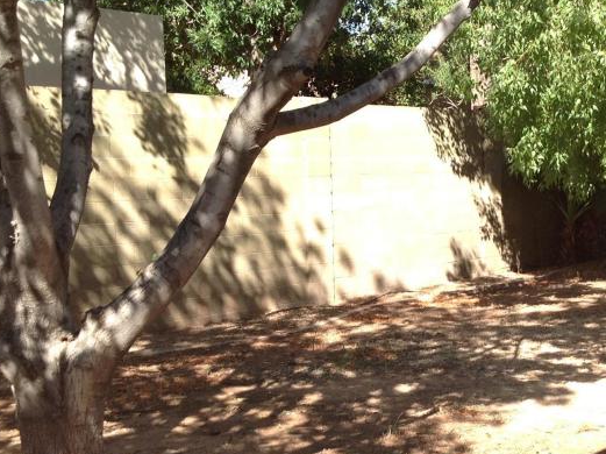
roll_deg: +1.1
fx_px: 1207
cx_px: 506
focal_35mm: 69
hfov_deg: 27.5
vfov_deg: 21.2
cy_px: 322
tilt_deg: -7.8
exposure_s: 1/593
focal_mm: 4.28
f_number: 2.4
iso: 50
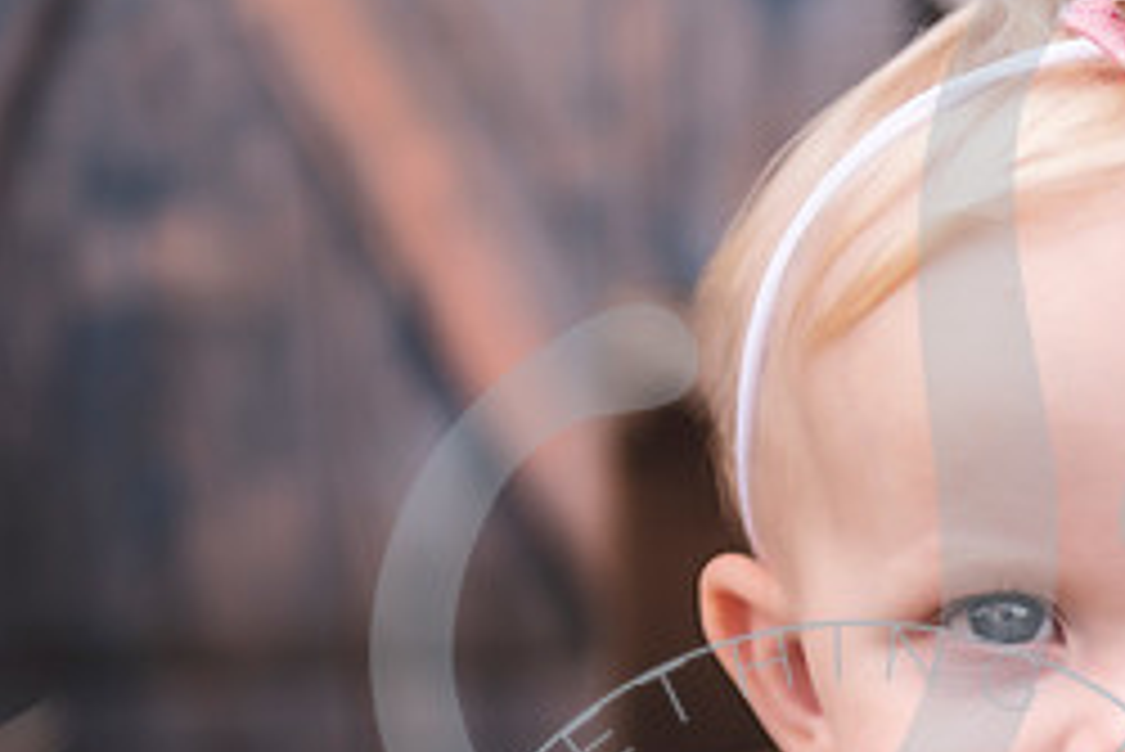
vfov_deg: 9.5
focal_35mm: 144
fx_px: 4502
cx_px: 1084
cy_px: 705
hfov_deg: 14.1
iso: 100
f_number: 2.8
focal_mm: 62
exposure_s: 1/640
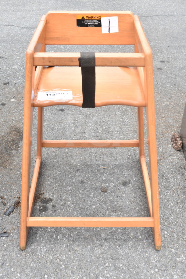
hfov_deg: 30.8
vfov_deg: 45.0
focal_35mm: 44
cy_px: 140
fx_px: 337
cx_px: 93
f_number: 7.1
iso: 200
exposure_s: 1/200
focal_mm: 29
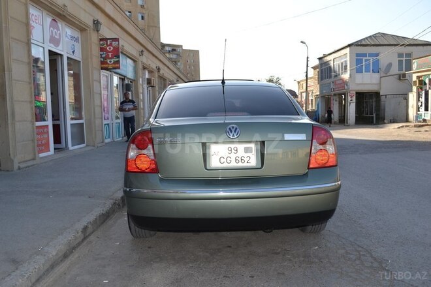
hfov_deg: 57.2
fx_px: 395
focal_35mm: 33
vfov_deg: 40.0
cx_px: 216
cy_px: 144
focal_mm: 22
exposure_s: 1/200
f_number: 6.3
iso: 100
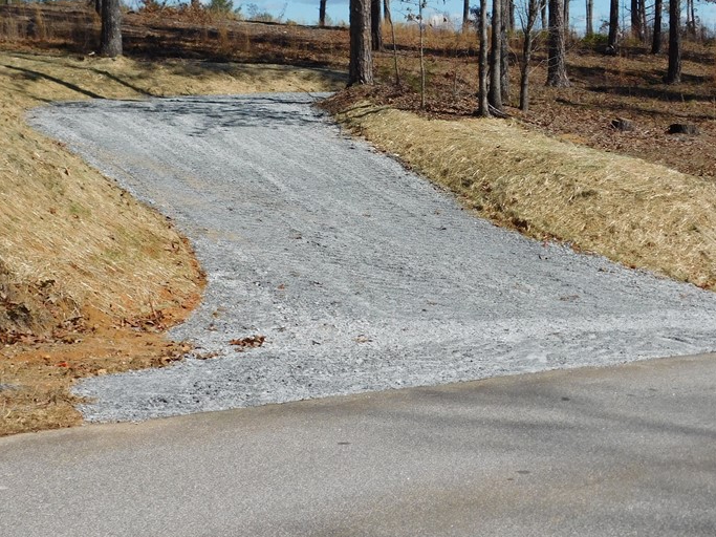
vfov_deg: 24.2
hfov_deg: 32.1
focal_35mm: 60
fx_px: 1241
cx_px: 435
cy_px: 143
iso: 125
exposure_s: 1/400
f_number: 7.2
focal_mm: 7.1
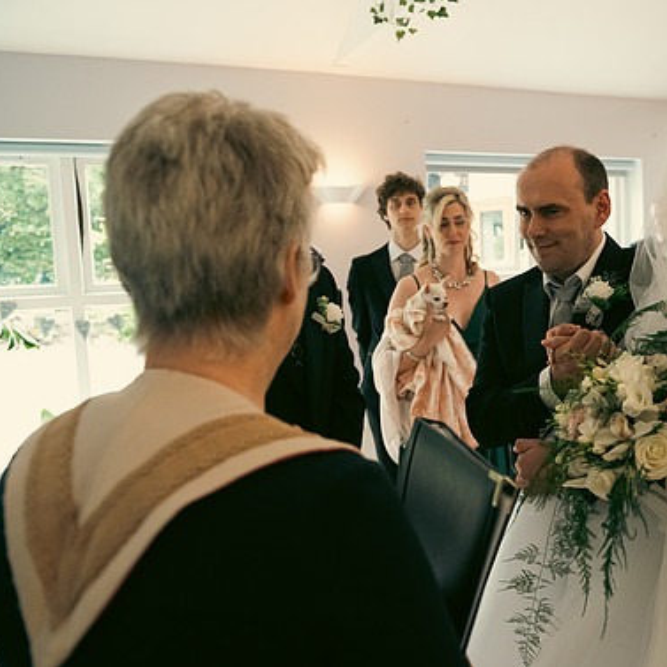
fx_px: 719
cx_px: 502
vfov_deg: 49.7
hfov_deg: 47.8
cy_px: 326
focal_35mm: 33
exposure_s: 1/160
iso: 1000
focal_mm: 24
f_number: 3.5
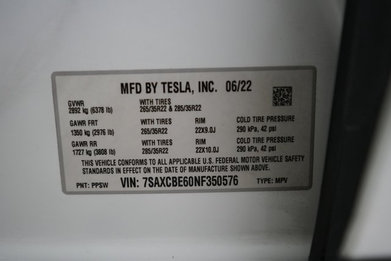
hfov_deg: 65.5
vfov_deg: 46.4
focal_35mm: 28
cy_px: 130
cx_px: 196
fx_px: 304
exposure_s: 1/160
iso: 4000
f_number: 2.8
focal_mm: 28
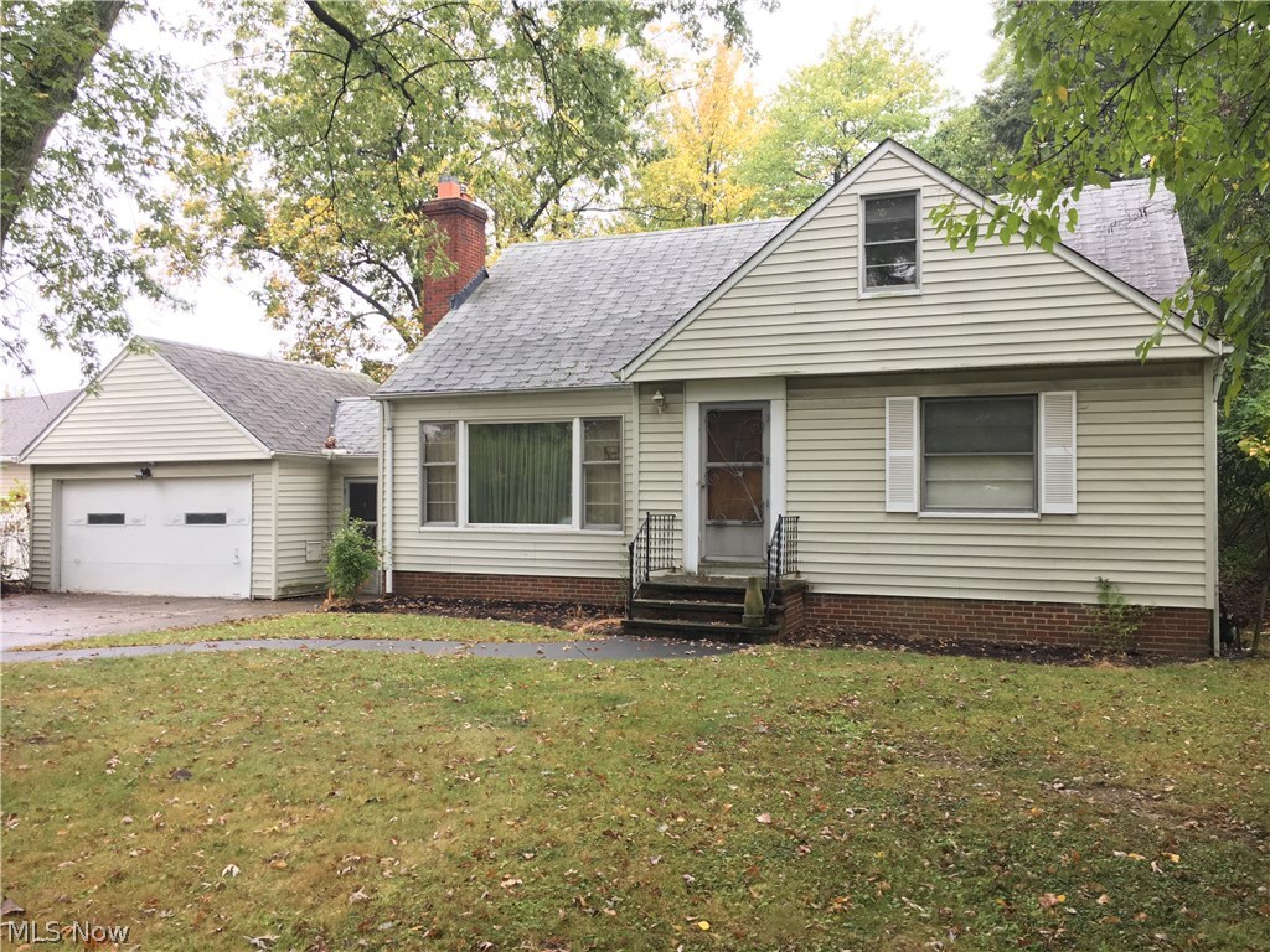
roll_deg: -0.7
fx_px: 1064
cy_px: 476
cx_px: 635
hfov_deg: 61.7
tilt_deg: +1.5
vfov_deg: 48.2
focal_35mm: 29
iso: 40
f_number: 2.2
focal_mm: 4.15
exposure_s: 1/30
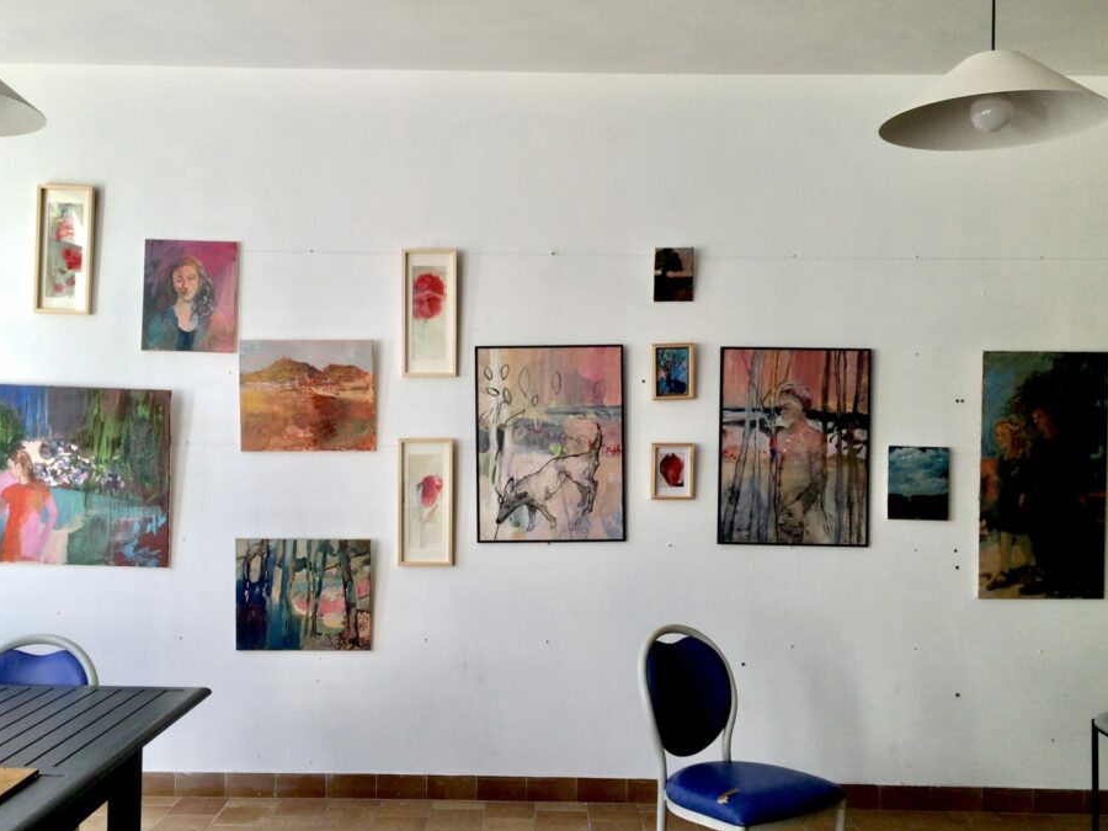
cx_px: 528
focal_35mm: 33
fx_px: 1056
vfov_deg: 42.9
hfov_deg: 55.3
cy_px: 414
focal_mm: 4.15
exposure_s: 1/126
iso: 32
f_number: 2.2
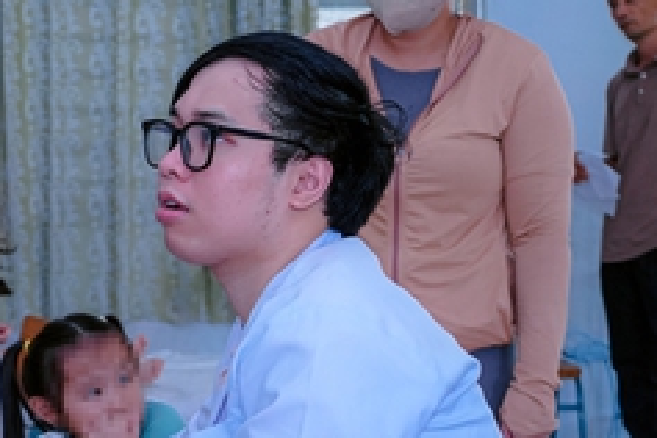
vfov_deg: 12.7
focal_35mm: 108
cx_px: 83
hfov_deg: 18.6
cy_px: 220
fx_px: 1971
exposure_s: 1/125
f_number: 4.5
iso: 2000
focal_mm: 40
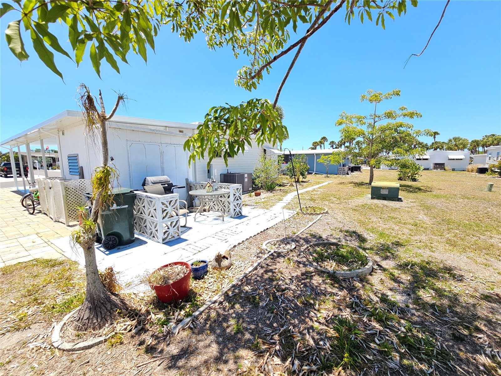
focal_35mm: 13
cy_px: 188
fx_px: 188
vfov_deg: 89.9
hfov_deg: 106.2
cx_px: 250
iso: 50
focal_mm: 2.2
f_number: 2.2
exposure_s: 1/934
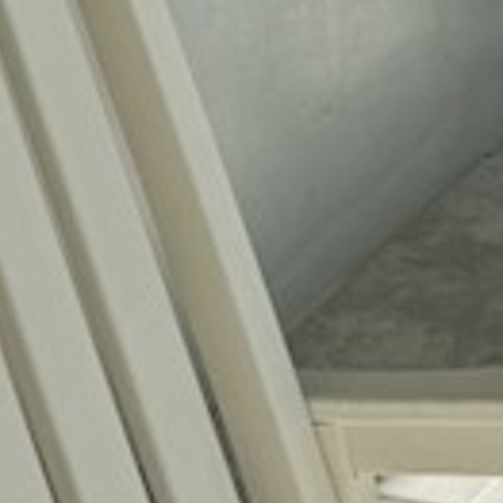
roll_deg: +1.1
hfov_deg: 8.4
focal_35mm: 207
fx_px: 3403
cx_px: 326
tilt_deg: -11.5
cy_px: -522
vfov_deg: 8.0
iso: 80
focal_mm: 6.76
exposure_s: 1/2506
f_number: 1.78
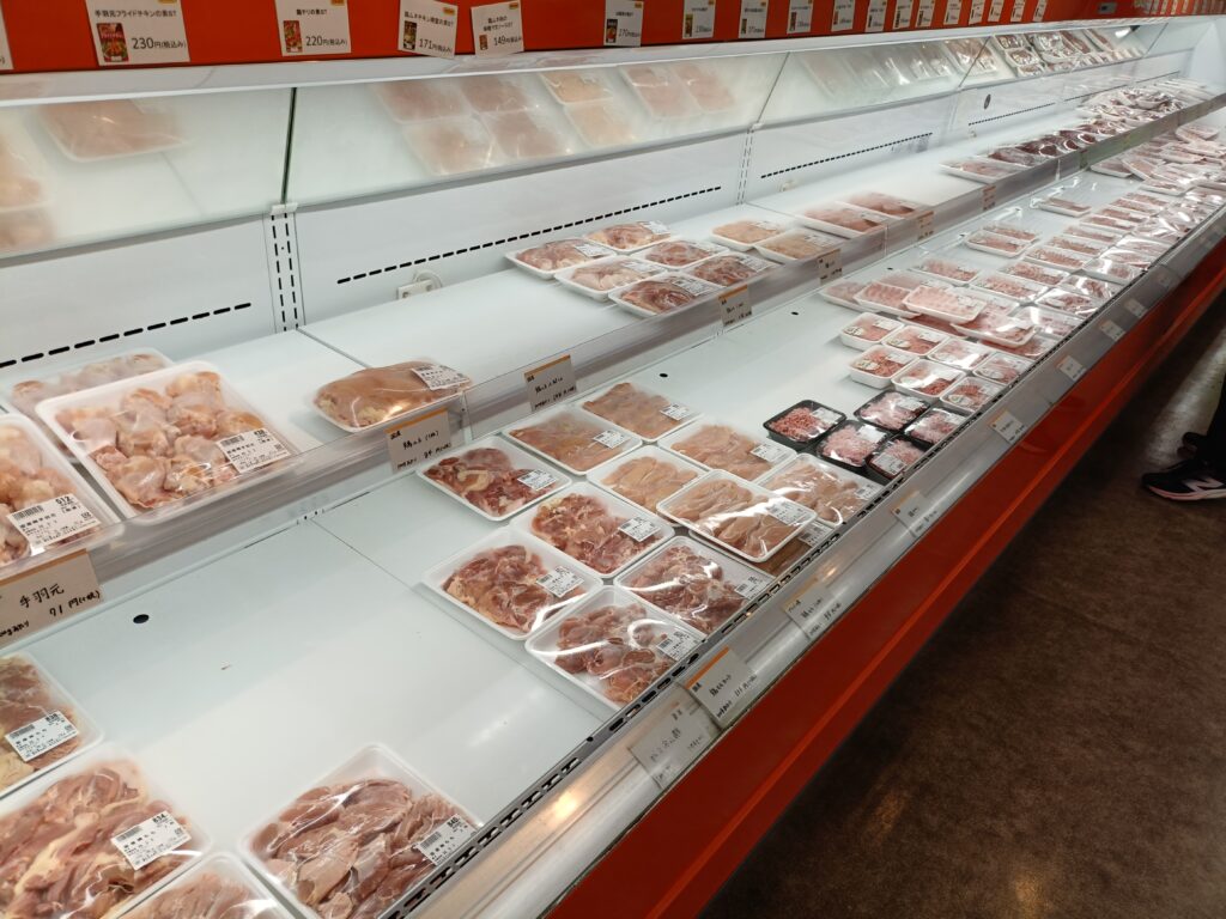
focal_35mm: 25
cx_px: 613
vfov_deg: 54.9
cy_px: 460
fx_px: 885
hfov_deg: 69.4
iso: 125
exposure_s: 1/120
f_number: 1.7
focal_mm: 4.7
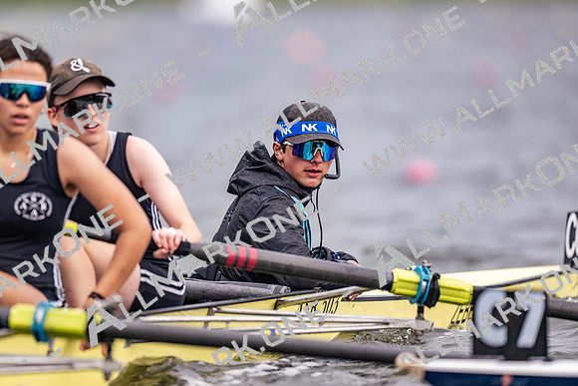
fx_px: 9635
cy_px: 193
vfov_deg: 2.3
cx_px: 289
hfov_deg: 3.4
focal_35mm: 600
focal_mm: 600
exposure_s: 1/2500
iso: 800
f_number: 4
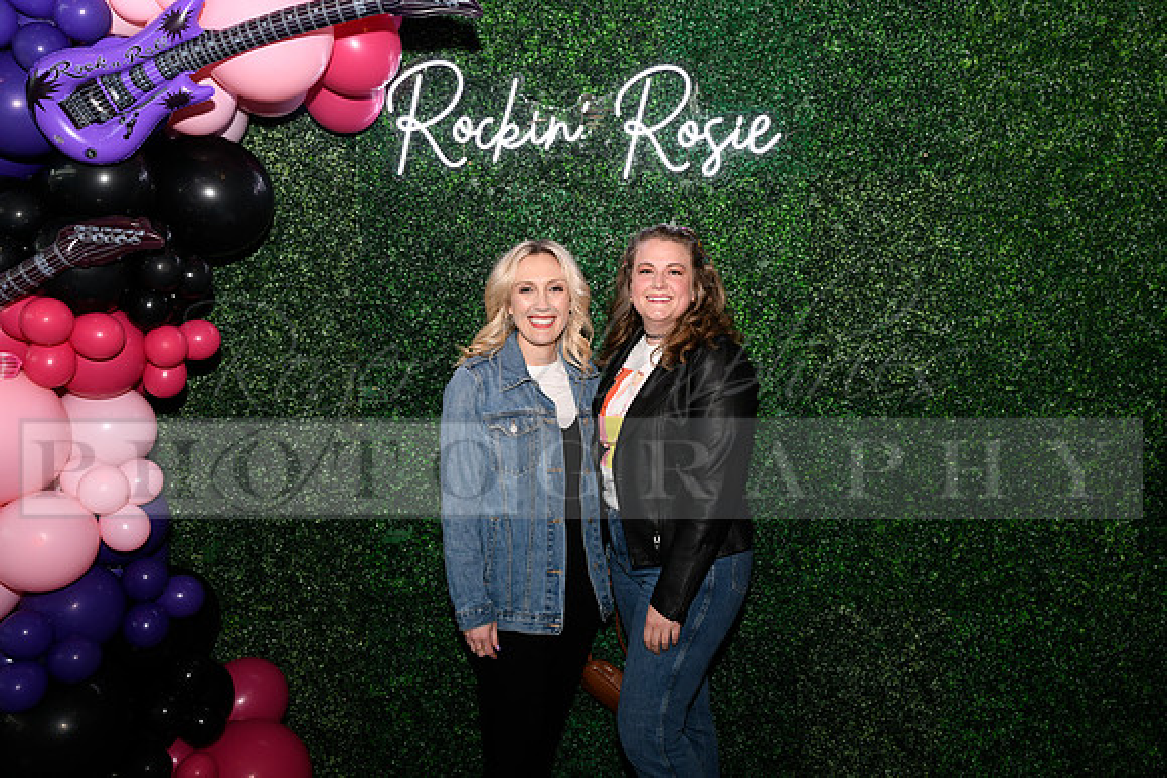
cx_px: 584
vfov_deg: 45.0
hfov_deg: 63.6
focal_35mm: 29
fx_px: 940
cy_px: 389
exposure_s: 1/60
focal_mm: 29
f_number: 6.3
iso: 500
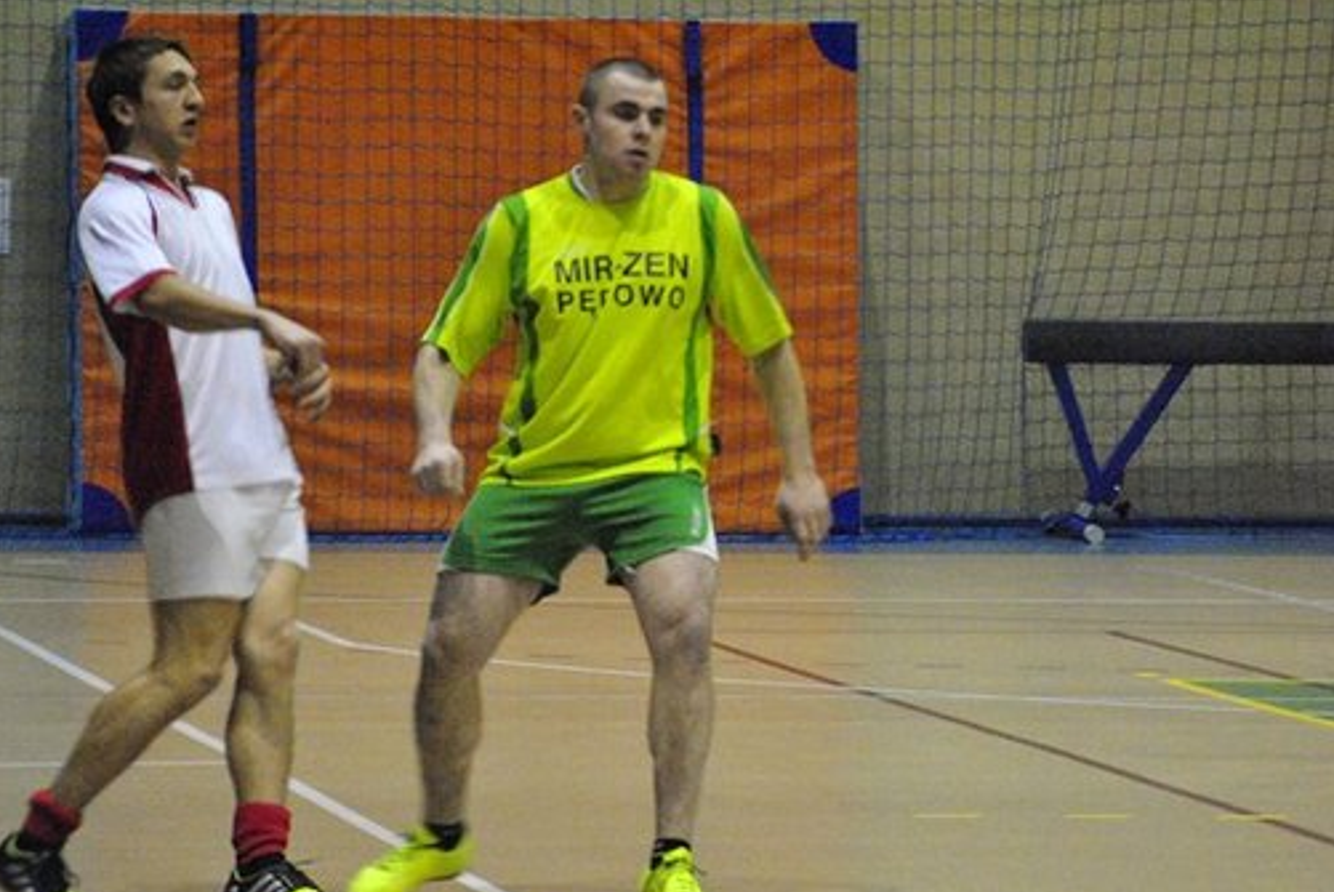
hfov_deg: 7.8
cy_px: 534
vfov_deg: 5.2
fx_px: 9741
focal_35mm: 263
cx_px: 714
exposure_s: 1/100
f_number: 5
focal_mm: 135
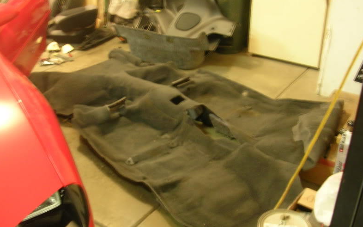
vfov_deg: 31.2
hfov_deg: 48.2
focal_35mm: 41
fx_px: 406
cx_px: 183
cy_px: 100
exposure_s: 1/1.8
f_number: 2.8
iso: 100
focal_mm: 5.8
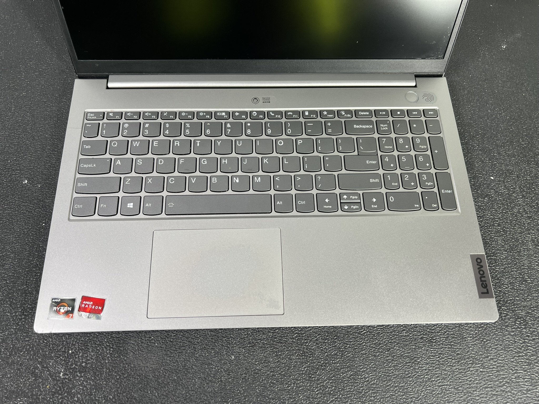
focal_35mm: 26
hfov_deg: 67.3
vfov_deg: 53.1
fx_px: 405
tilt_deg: -67.5
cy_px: 202
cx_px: 270
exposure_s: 1/121
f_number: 1.5
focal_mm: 5.7
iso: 100
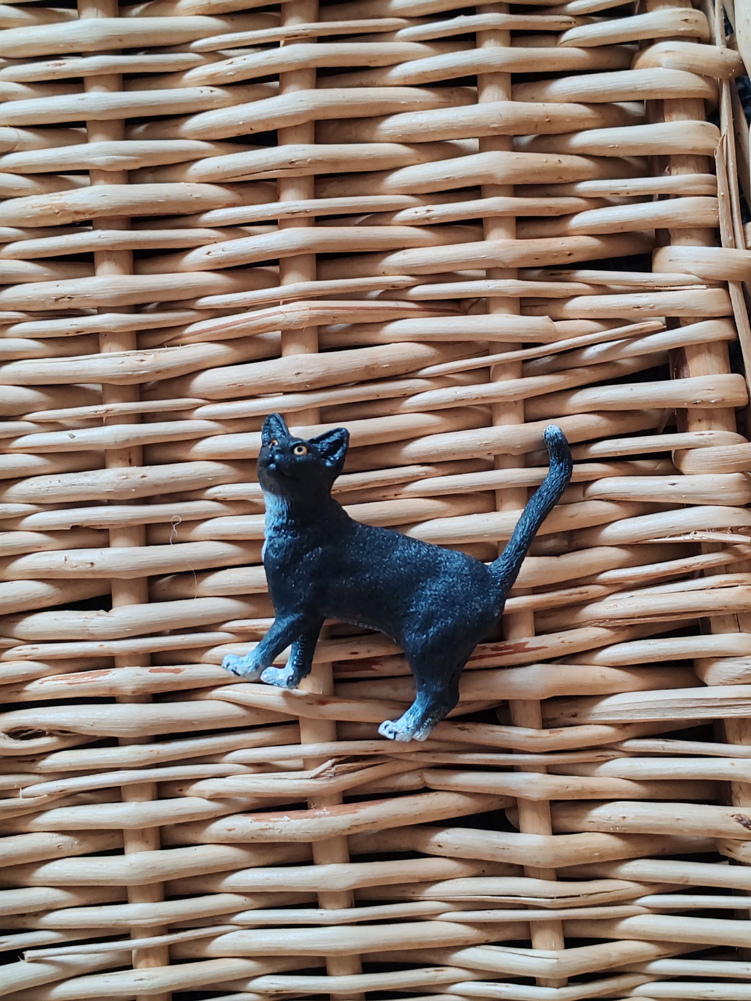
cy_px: 500
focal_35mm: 54
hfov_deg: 27.0
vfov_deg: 35.5
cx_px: 376
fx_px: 1562
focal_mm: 6.12
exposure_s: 1/100
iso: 640
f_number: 1.9
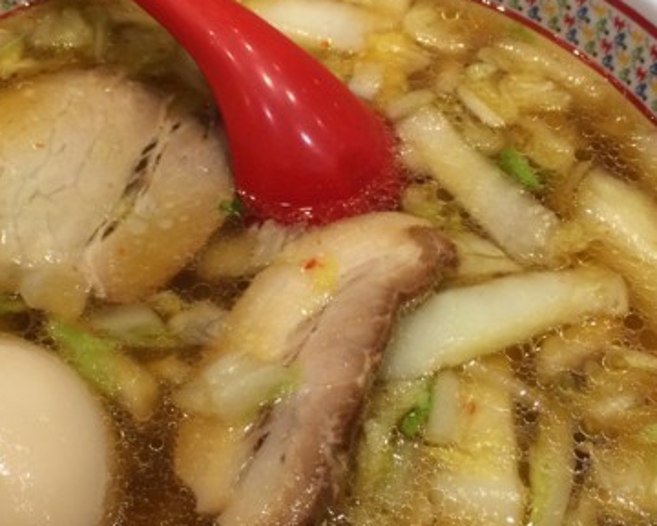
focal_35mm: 52
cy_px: 296
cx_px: 254
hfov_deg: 35.8
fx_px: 1011
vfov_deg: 29.1
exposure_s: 1/30
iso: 64
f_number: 2.2
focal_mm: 4.12
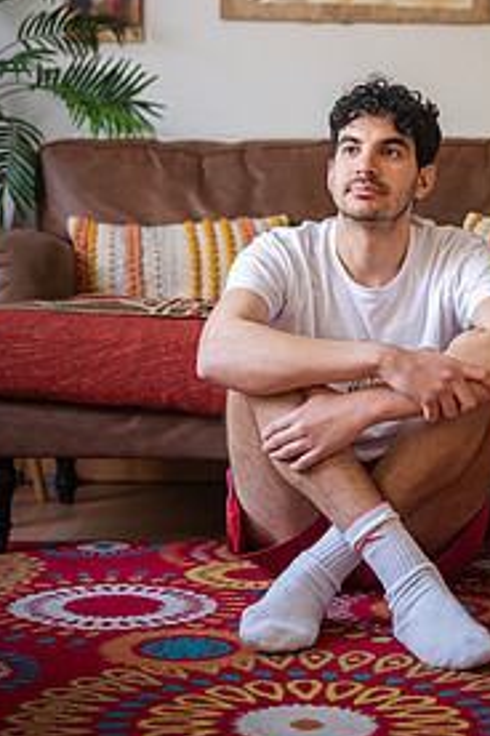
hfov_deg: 17.0
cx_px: 328
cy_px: 171
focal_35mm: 80
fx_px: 1633
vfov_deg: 25.0
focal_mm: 49
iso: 2000
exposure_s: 1/640
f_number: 2.2
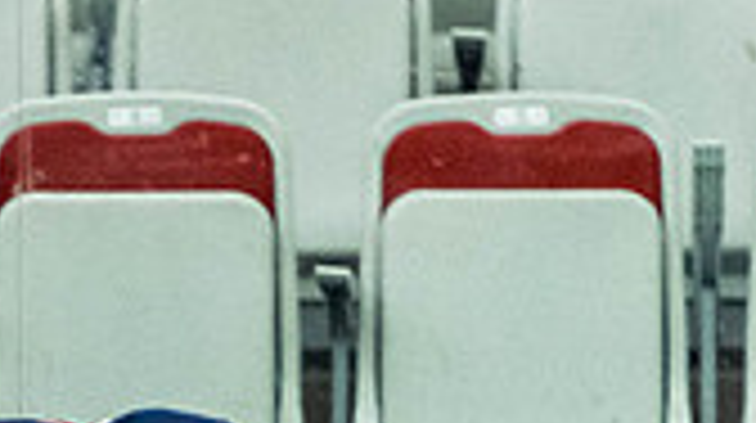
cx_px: -207
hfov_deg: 1.5
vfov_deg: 0.8
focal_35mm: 1445
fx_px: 28930
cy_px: 848
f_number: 2.8
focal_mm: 190
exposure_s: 1/640
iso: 3200
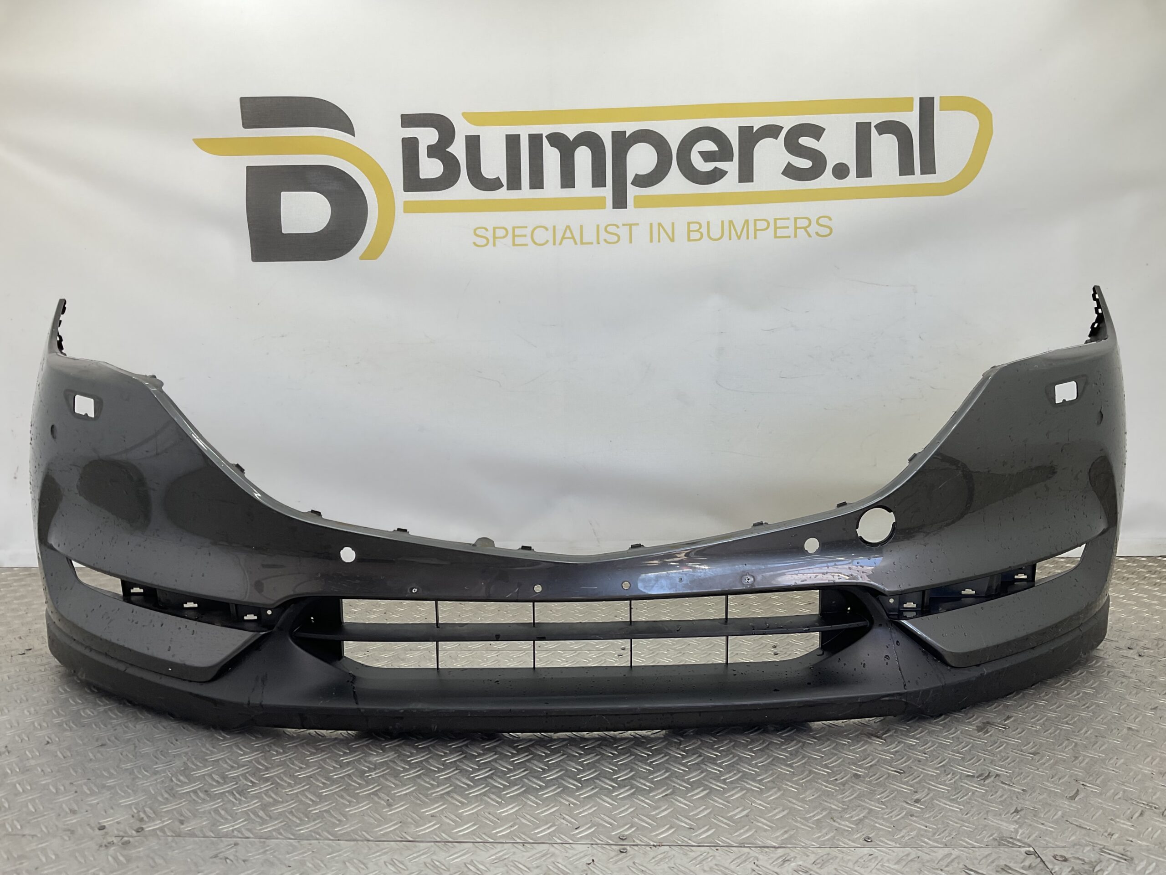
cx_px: 583
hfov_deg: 61.7
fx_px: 977
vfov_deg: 48.2
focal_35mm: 29
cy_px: 438
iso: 16
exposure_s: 1/138
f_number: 1.8
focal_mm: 3
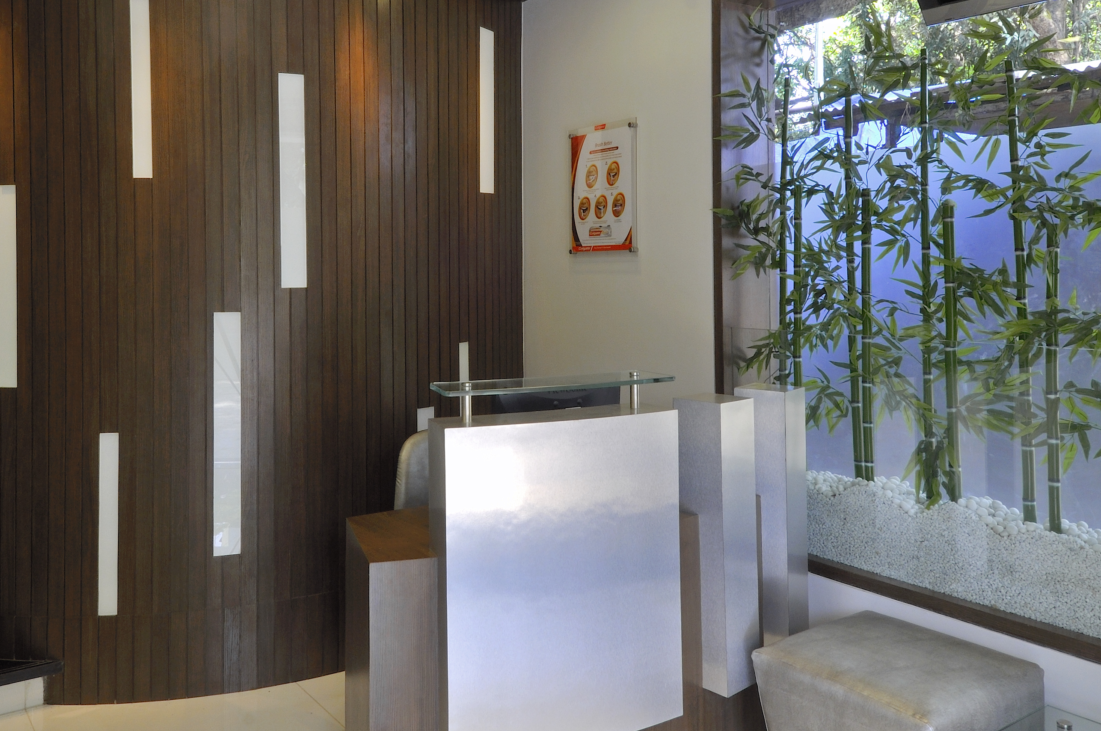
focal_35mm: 30
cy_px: 254
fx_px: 916
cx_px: 466
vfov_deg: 43.0
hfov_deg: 61.7
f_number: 16
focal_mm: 12
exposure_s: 1/3
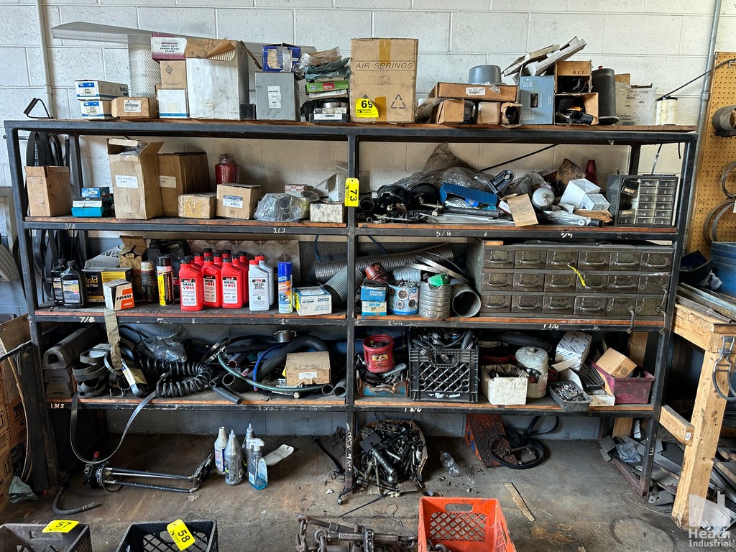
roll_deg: -1.4
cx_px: 368
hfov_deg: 71.6
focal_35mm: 24
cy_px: 276
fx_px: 510
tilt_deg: -12.3
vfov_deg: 56.8
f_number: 1.78
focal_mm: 6.86
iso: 160
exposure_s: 1/60
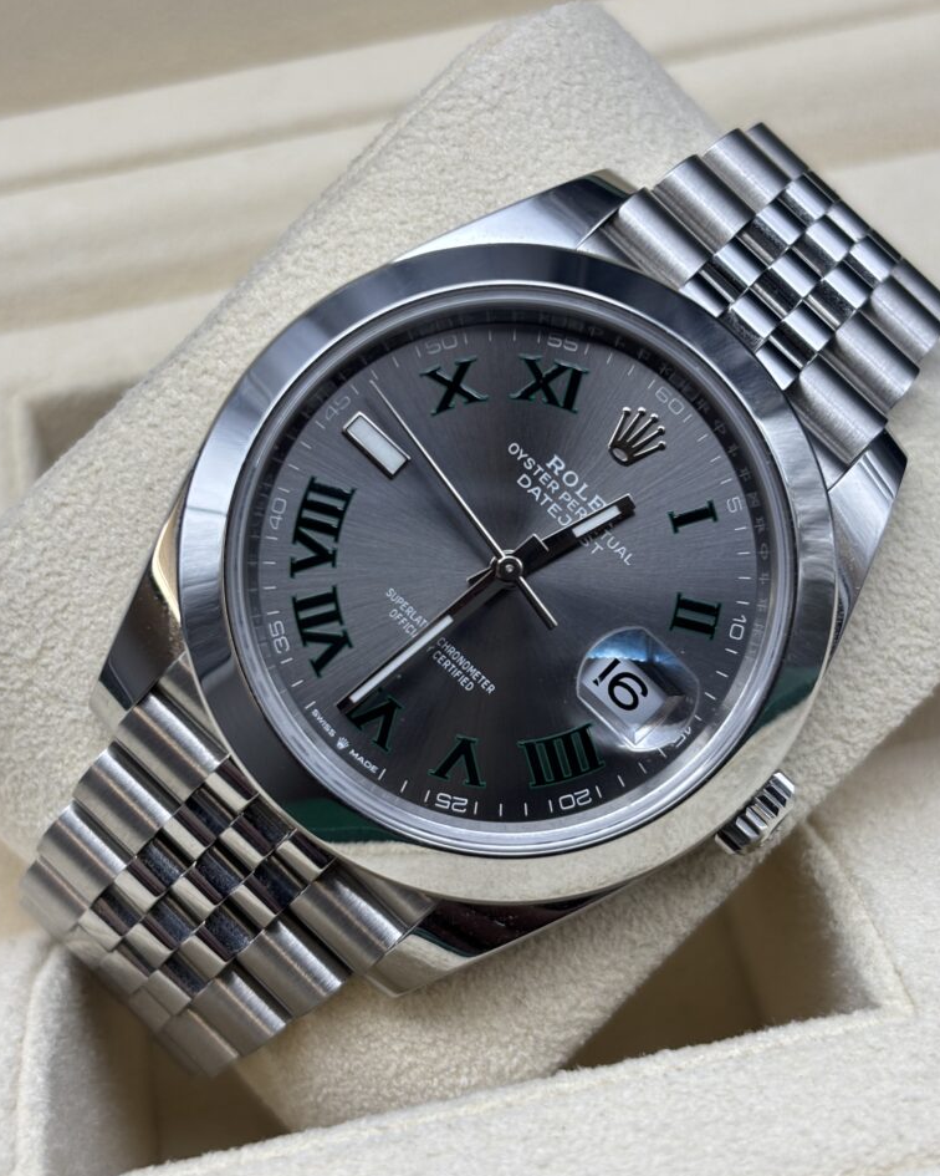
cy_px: 587
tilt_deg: -38.3
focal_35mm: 55
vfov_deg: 34.2
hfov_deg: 27.6
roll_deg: +8.3
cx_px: 466
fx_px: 1913
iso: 32
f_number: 1.6
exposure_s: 1/100
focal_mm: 5.96
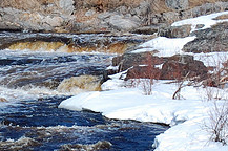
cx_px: -1
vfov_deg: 6.2
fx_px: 1393
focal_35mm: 220
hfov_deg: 9.3
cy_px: 100
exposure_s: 1/160
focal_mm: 55
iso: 200
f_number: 16
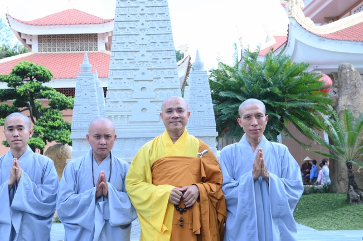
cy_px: 111
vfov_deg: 23.7
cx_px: 137
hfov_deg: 34.9
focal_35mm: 57
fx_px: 574
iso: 320
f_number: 6.3
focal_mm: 38
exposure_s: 1/125
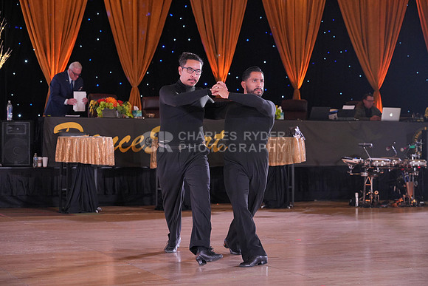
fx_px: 939
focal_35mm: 79
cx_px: 214
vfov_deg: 17.3
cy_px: 143
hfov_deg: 25.7
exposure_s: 1/400
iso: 2000
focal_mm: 79
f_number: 4
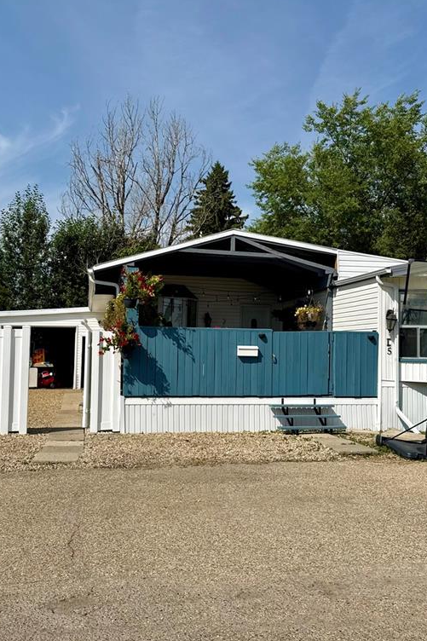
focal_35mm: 34
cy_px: 319
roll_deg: -1.0
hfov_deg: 38.9
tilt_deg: +3.7
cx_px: 206
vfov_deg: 55.8
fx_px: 605
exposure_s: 1/9091
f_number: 1.78
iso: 80
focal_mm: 6.76
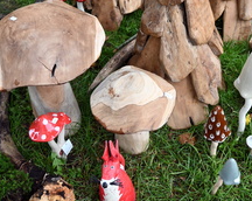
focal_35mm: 55
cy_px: 41
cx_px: 117
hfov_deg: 34.3
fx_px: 409
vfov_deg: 27.1
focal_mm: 21
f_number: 4
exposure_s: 1/125
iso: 640
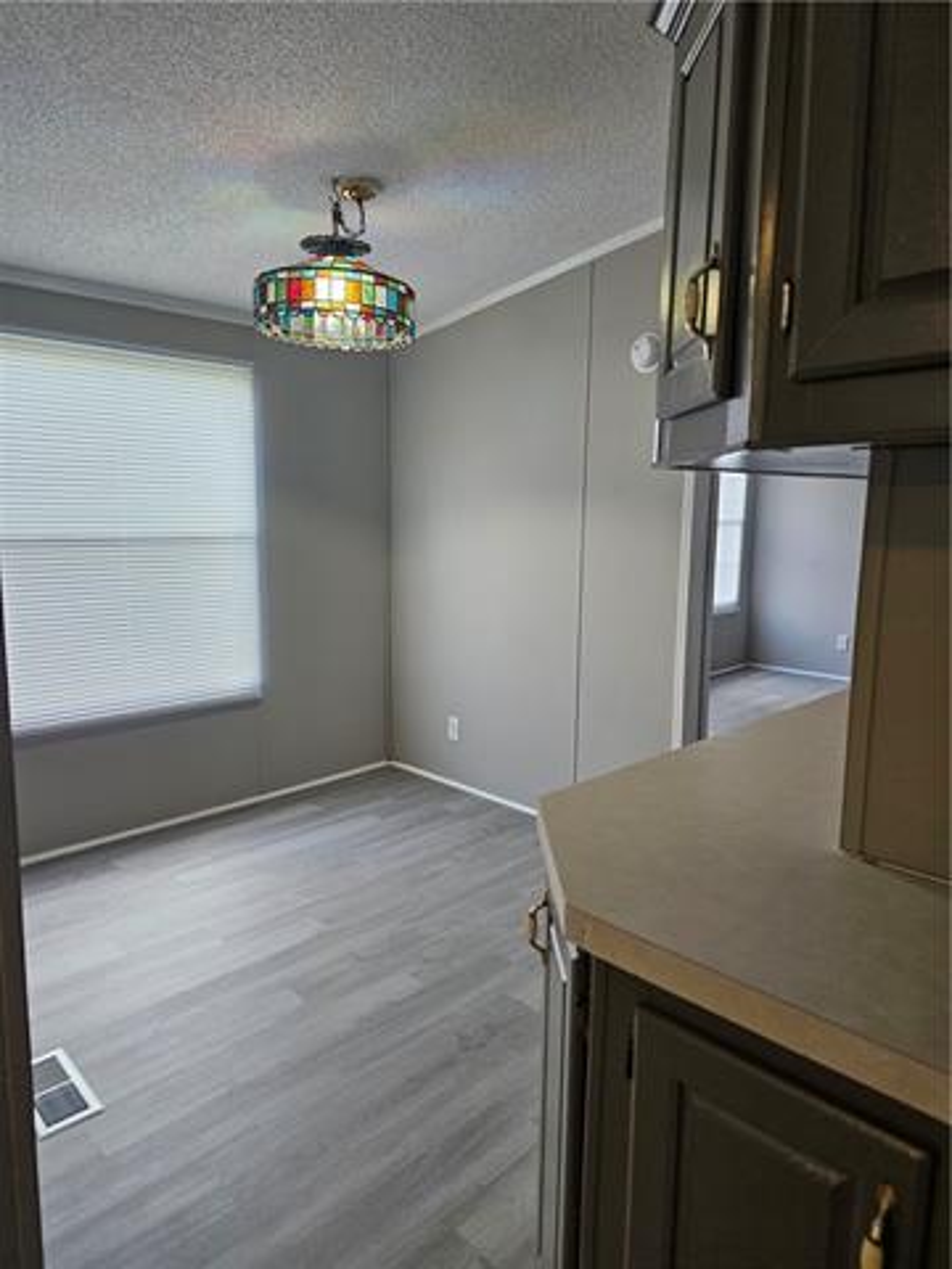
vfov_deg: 73.9
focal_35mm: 23
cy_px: 634
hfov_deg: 58.9
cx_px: 476
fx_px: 843
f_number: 1.7
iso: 200
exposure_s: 1/120
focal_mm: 6.3
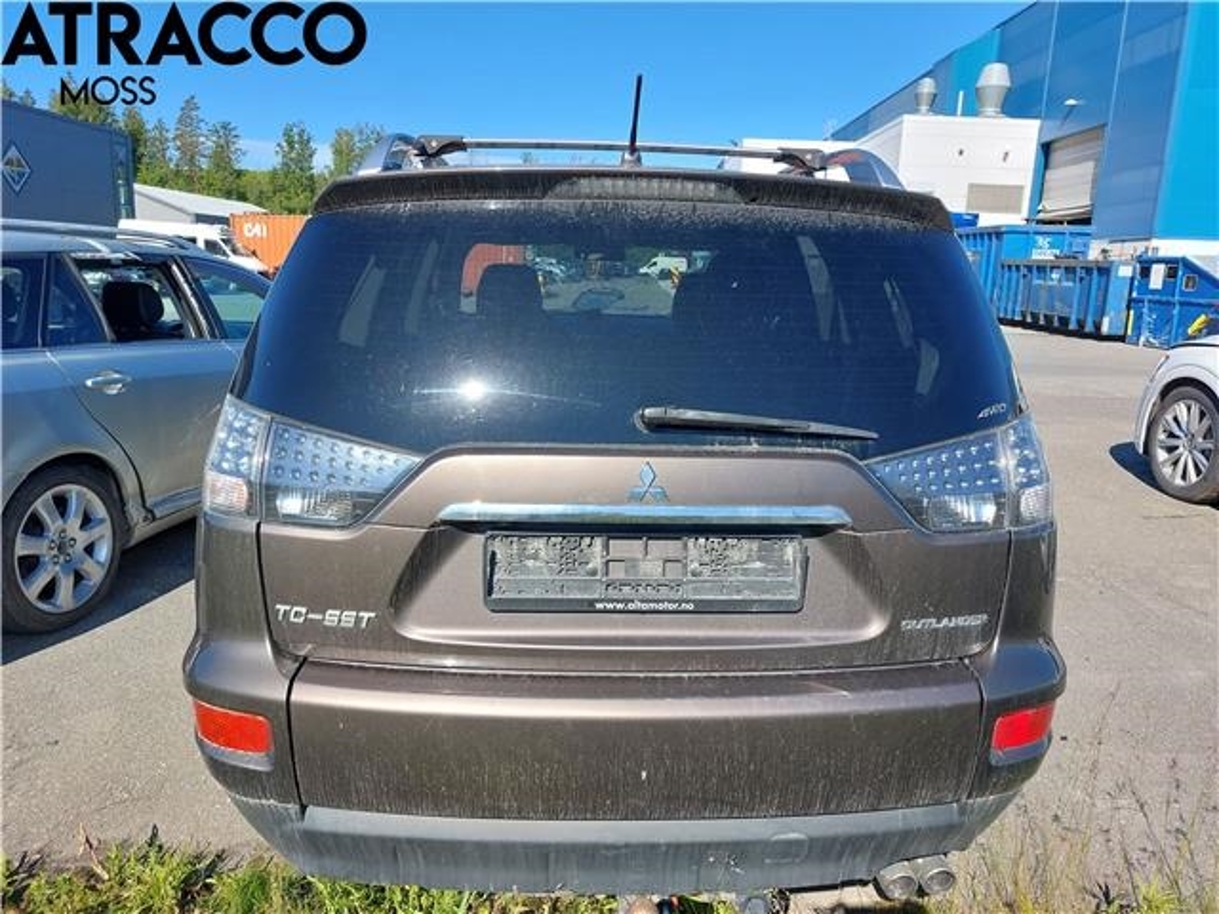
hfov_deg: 71.6
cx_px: 610
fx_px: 845
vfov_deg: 56.8
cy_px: 457
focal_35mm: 24
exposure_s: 1/684
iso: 25
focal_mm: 5.23
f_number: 1.8
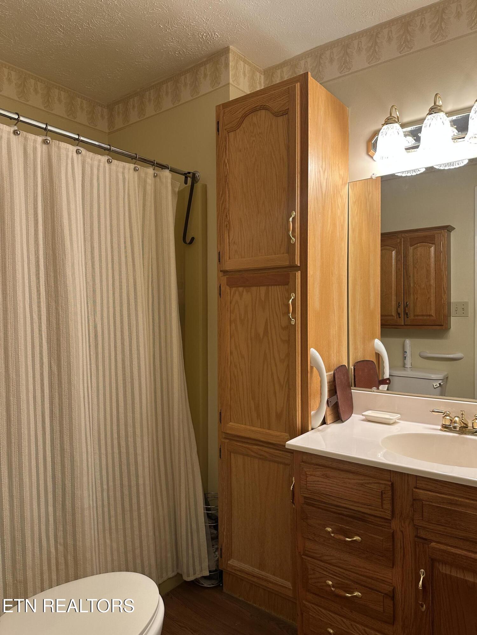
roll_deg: +0.0
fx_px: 441
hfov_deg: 56.8
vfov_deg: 71.6
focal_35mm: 24
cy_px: 318
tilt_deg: -0.2
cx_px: 238
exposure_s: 1/60
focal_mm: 6.86
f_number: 1.78
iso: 125
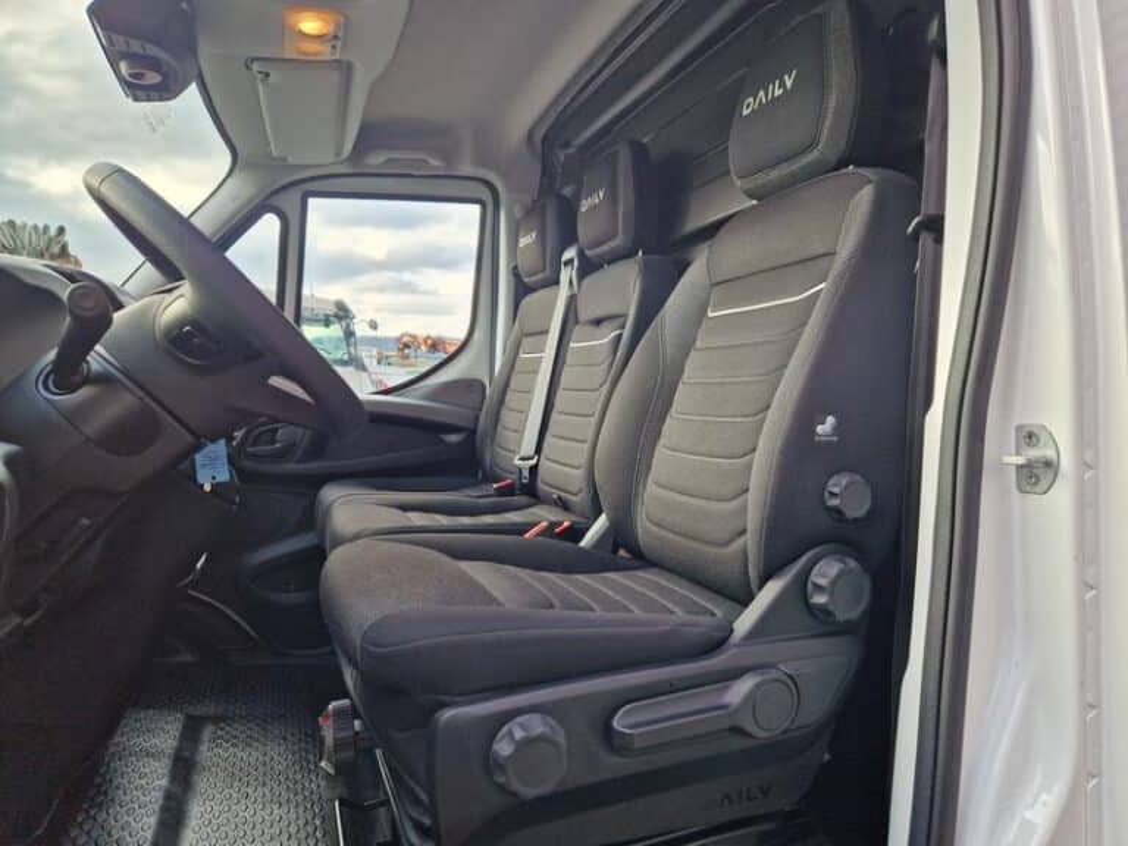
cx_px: 564
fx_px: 749
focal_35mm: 23
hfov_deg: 73.9
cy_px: 423
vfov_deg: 58.9
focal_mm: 5.4
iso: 50
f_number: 1.8
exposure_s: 1/180
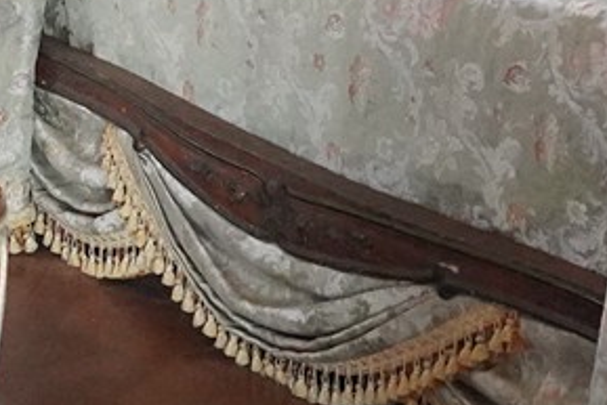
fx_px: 3273
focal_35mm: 194
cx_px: -107
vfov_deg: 6.9
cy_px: -277
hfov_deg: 10.4
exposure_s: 1/80
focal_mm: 28
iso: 8000
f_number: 5.6
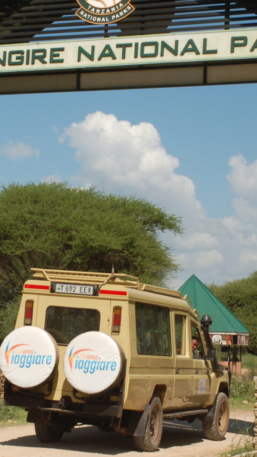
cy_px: 222
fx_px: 1296
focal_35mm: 107
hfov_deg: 11.3
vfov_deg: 20.0
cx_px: 76
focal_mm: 42
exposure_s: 1/400
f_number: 10
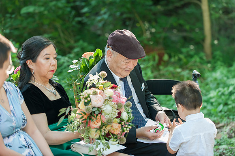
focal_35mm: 110
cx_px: 118
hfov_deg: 18.6
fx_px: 718
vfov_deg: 12.4
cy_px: 78
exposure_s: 1/160
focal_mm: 110
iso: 800
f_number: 3.5
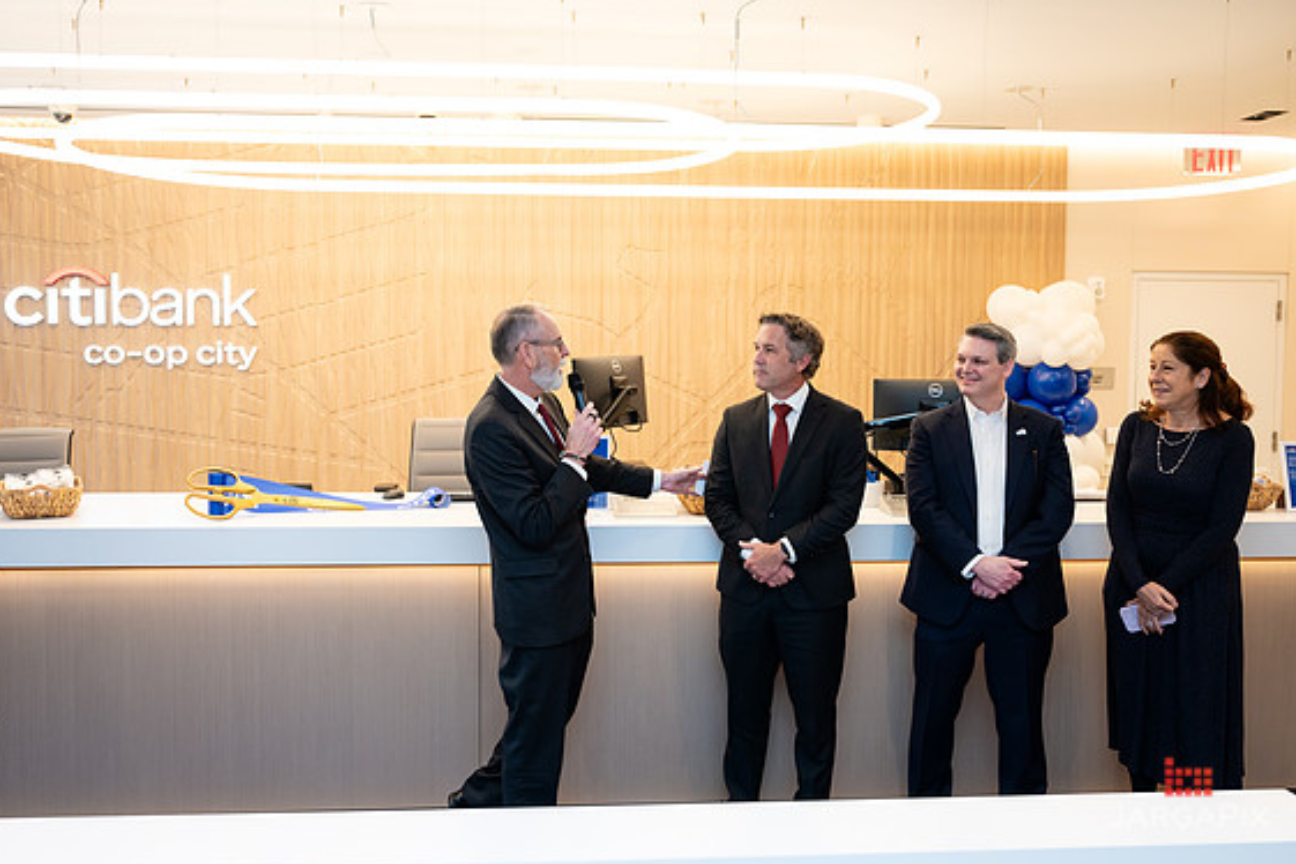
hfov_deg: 58.7
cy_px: 403
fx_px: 1152
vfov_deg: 41.1
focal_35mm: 32
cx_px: 616
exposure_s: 1/160
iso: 400
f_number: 3.2
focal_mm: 29
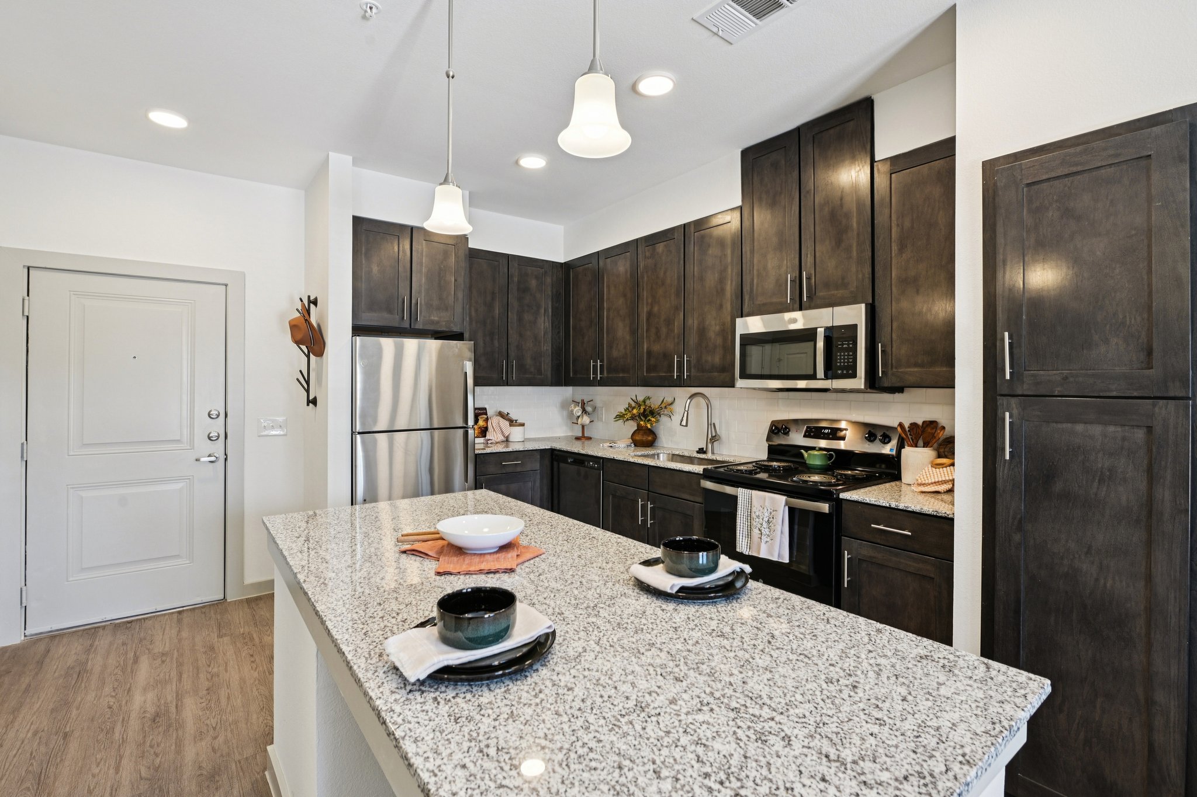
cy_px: 398
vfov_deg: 73.7
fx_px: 532
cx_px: 598
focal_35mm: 16
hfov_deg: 96.7
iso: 400
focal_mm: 16
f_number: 8
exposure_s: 1/15
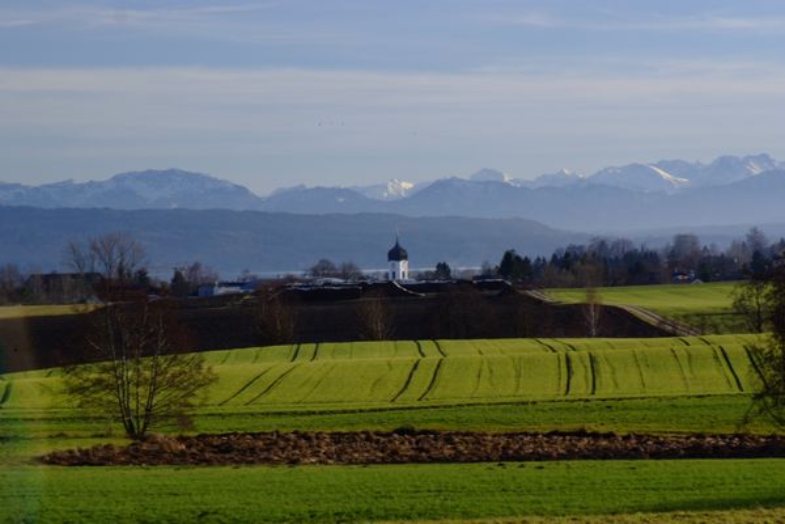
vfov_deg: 7.6
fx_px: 3925
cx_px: 392
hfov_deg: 11.4
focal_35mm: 180
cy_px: 262
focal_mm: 120
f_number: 6.3
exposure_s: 1/70
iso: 100
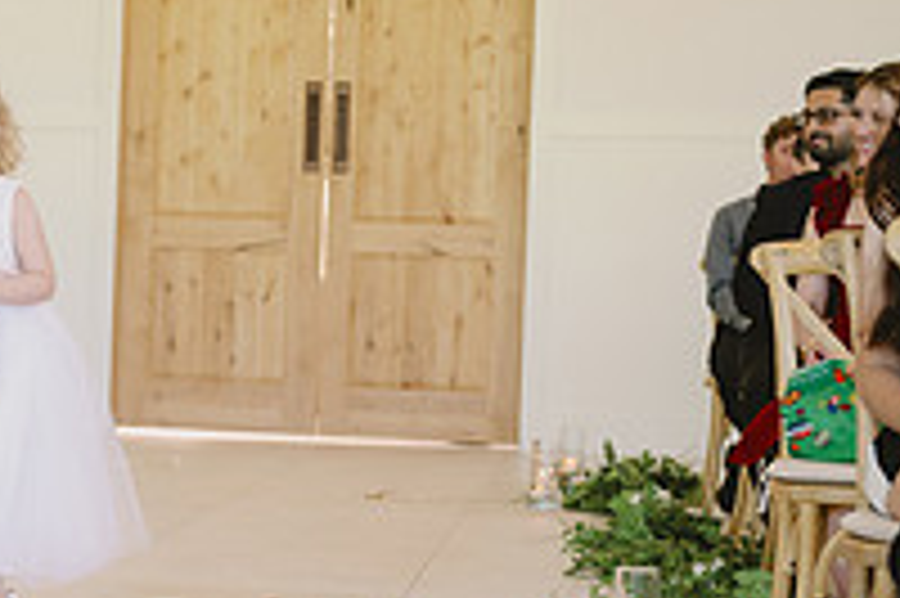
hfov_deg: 18.0
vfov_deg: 12.4
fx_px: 2748
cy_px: 346
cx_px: -63
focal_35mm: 110
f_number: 2.8
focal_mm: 38
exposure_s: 1/320
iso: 1250
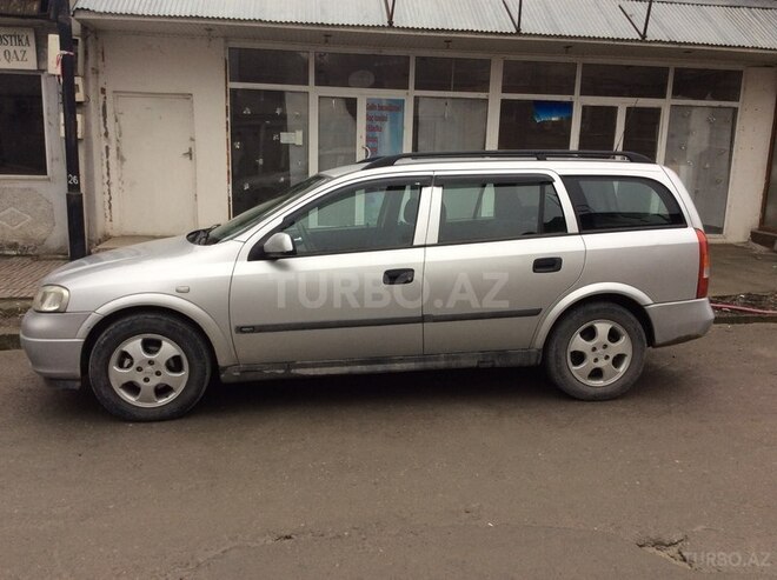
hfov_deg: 56.9
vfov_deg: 44.1
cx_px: 388
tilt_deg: -12.9
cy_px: 290
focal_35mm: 32
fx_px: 717
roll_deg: -1.6
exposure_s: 1/50
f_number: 2.4
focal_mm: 3.3
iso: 32
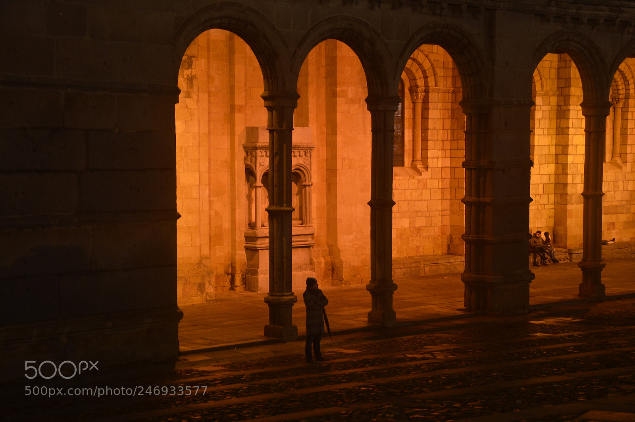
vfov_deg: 18.9
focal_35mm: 72
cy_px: 211
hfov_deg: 28.1
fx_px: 1269
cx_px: 318
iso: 200
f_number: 4.8
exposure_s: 1/4
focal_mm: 48
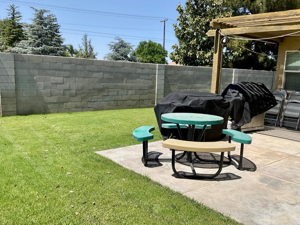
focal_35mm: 33
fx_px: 286
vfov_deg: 42.9
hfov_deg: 55.3
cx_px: 157
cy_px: 123
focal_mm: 3
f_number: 1.8
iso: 16
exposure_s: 1/1848
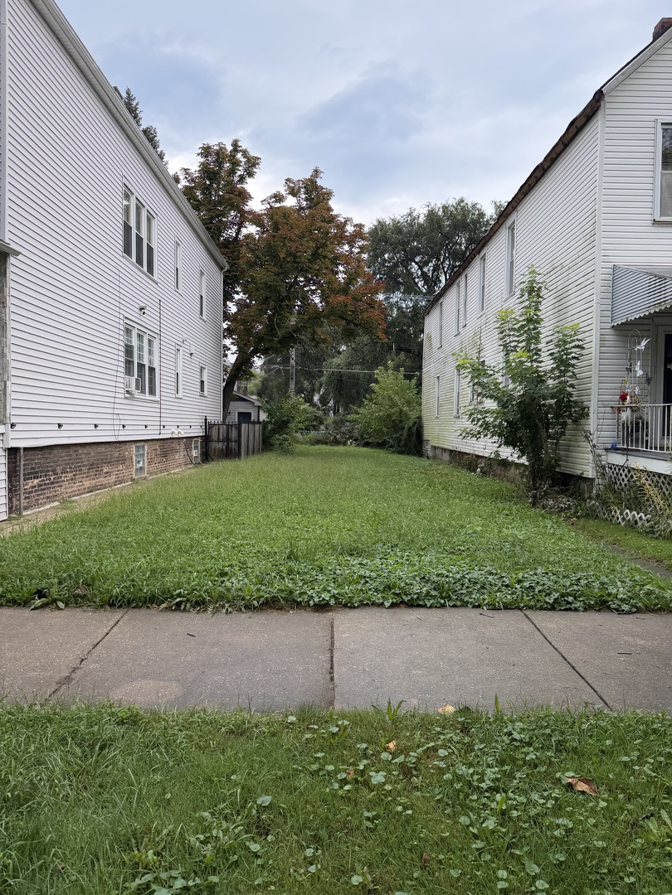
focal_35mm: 24
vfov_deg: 71.6
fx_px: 621
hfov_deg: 56.8
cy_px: 448
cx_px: 336
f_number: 1.78
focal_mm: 6.76
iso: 100
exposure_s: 1/849
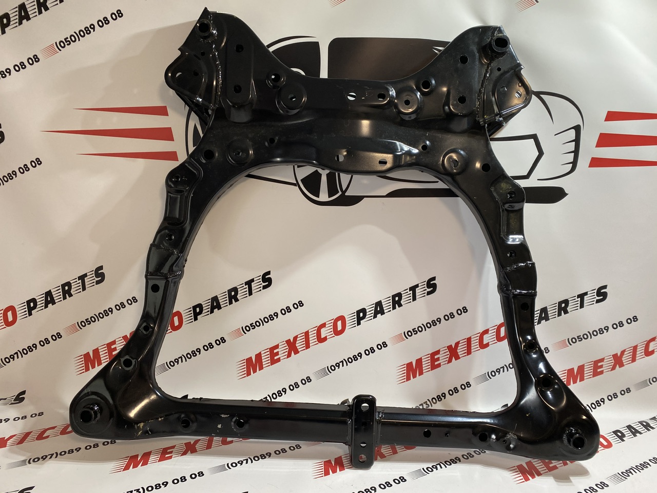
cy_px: 246
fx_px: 493
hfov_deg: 67.3
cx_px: 328
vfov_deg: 53.1
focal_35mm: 26
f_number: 1.8
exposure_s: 1/121
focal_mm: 4.25
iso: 100
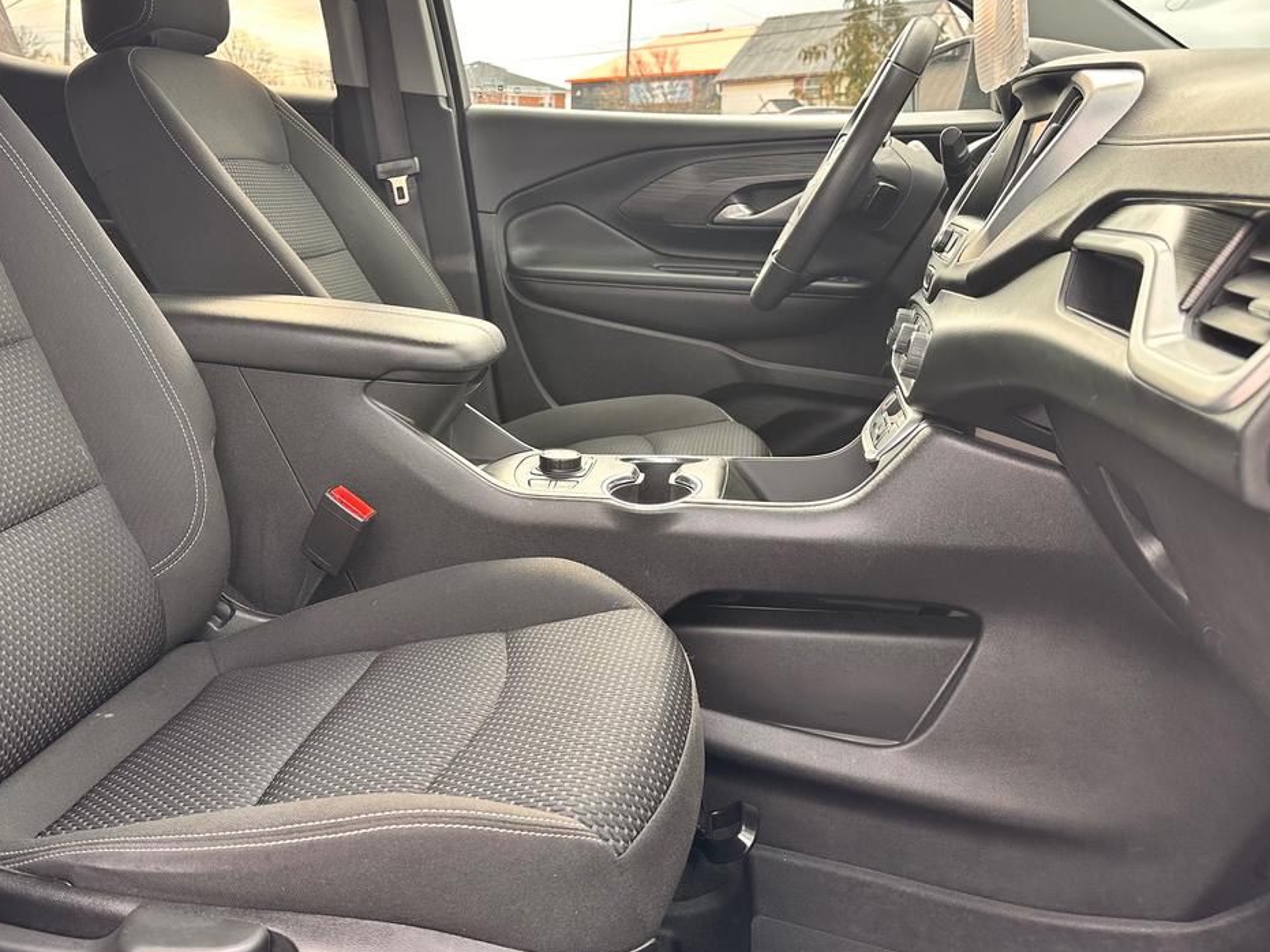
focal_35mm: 33
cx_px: 467
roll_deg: +0.6
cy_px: 404
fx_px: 1211
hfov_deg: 54.6
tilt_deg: -11.3
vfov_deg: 42.8
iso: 80
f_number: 1.78
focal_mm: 6.86
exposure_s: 1/260
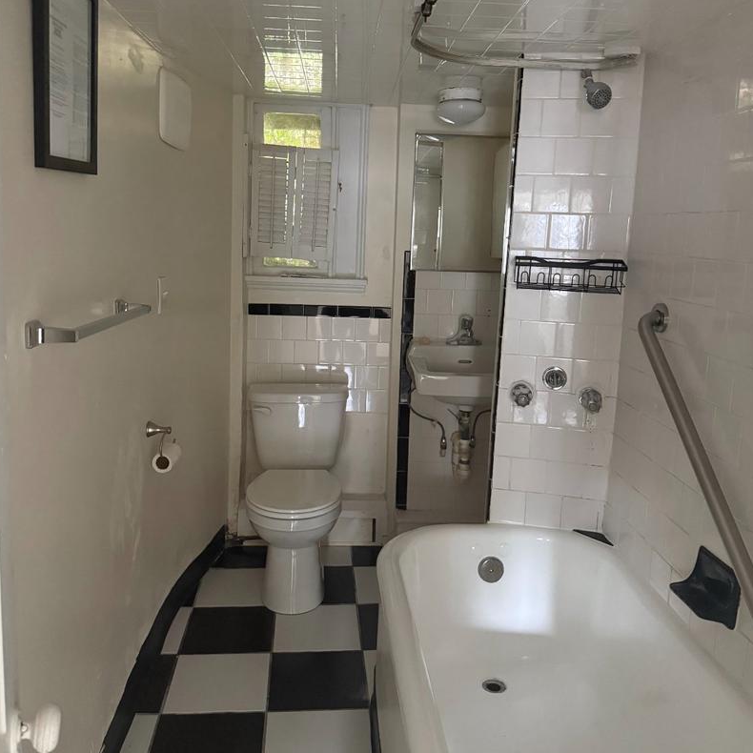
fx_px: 714
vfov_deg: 55.5
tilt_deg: -7.8
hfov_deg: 55.6
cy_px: 330
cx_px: 374
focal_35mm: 29
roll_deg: -3.1
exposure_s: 1/40
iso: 1000
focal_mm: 6.76
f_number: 1.78
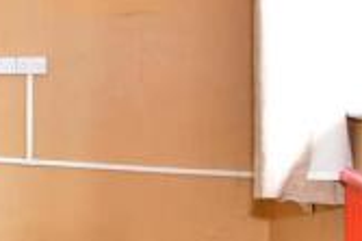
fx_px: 593
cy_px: 71
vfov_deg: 22.8
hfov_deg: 24.1
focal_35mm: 59
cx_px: -221
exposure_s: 1/2
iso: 160
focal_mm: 10
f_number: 6.3
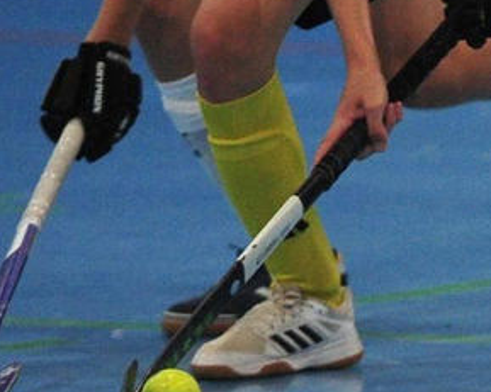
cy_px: 199
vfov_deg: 1.7
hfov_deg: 2.1
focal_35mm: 935
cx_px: 965
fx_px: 13583
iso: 3200
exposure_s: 1/640
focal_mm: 180
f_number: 2.8
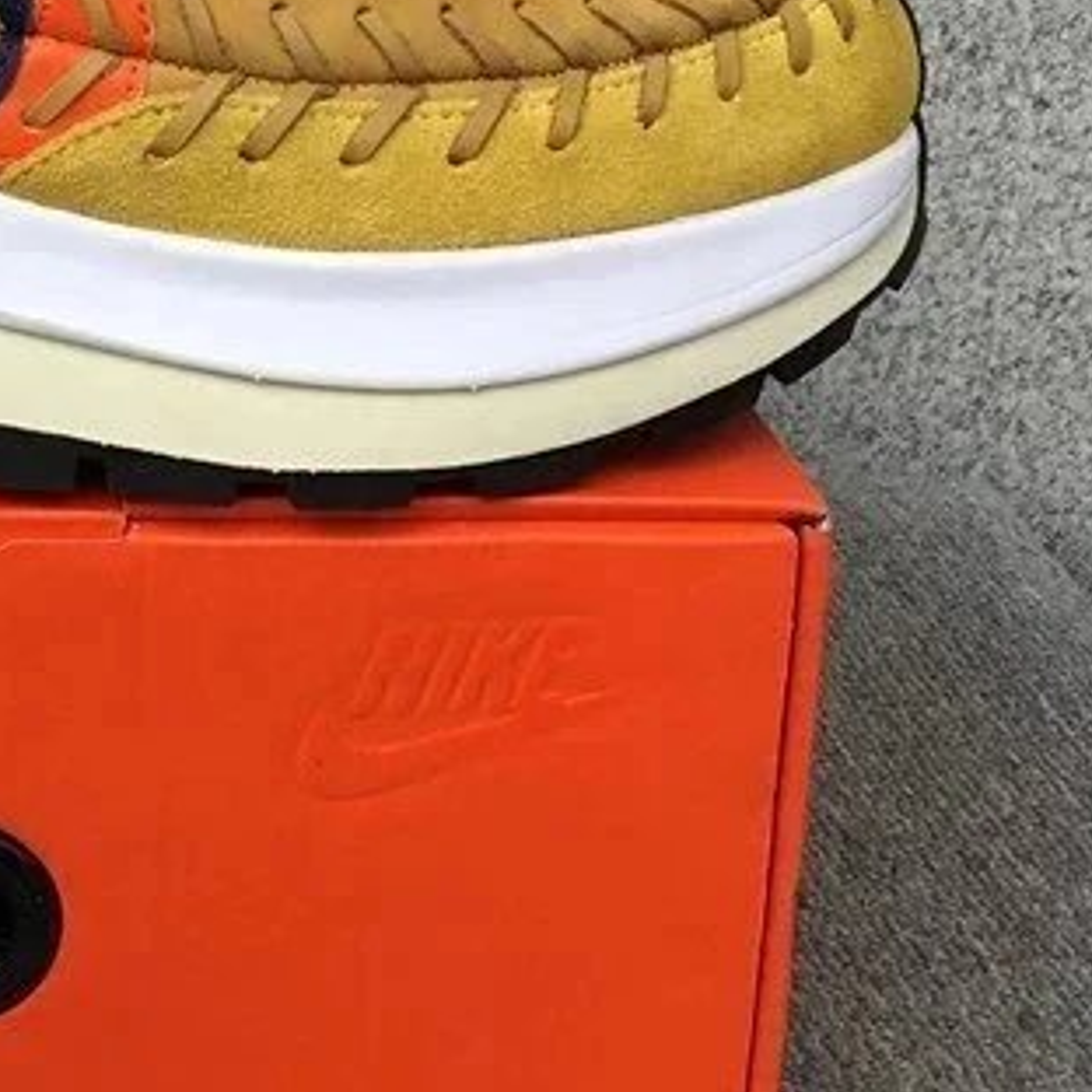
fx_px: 2820
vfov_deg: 21.7
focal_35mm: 79
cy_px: 229
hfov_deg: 21.0
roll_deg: +0.2
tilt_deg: -17.0
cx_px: -60
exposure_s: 1/149
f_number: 2.4
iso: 25
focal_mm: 3.3
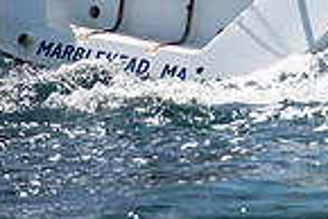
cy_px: -213
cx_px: 527
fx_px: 7314
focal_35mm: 802
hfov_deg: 2.6
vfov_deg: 1.7
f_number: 5
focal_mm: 200
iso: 160
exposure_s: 1/1250
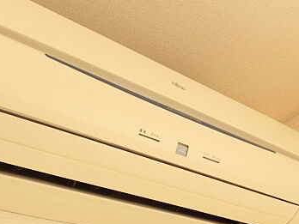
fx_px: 397
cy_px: 151
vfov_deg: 31.3
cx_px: 80
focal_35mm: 46
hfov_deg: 40.2
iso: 100
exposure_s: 1/125
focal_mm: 4.4
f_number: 3.3
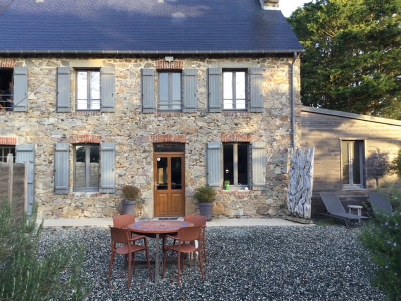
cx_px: 200
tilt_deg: +1.3
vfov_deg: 45.4
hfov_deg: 58.4
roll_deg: +0.0
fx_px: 359
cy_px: 150
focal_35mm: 31
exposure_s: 1/100
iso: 32
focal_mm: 3.3
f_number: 2.4
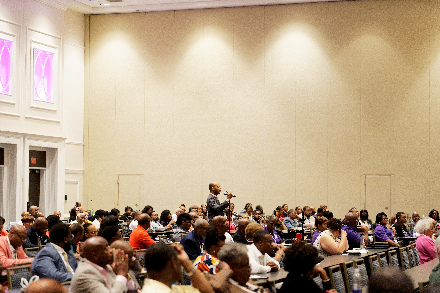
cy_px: 146
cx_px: 220
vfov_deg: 16.5
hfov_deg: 24.5
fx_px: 1014
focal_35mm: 83
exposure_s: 1/125
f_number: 2.8
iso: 3200
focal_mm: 83
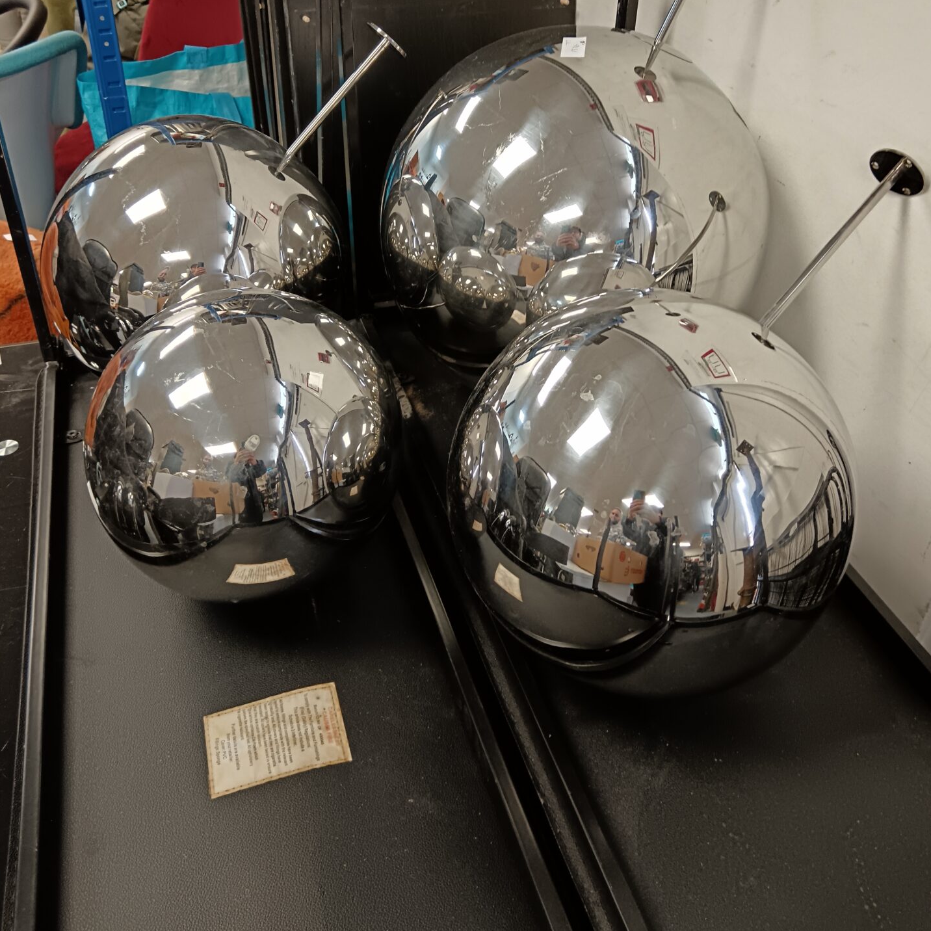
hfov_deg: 51.1
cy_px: 319
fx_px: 974
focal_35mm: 32
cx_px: 467
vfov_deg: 50.3
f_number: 1.9
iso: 873
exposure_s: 1/40
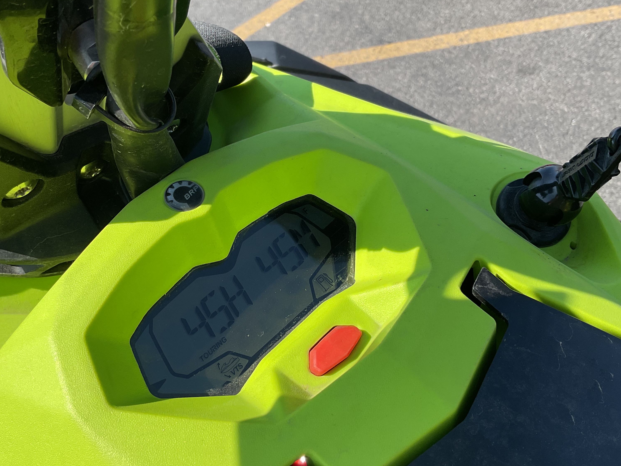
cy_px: 228
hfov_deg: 47.9
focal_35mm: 39
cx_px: 302
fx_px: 700
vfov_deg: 36.8
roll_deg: +8.7
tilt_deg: -41.2
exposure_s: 1/1342
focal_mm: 3
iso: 16
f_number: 1.8
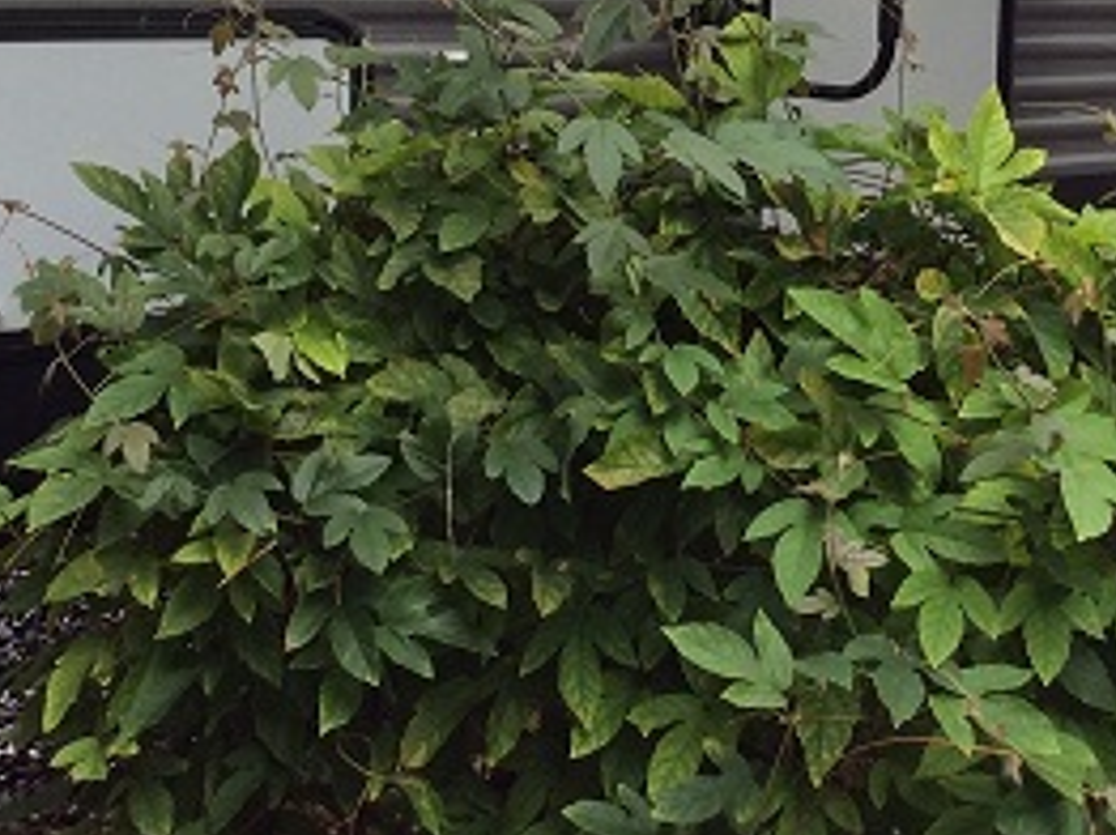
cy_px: -30
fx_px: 2545
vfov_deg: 18.1
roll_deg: +1.2
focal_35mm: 79
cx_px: 835
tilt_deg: +3.4
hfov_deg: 24.5
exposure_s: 1/120
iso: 40
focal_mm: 3.3
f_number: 2.4
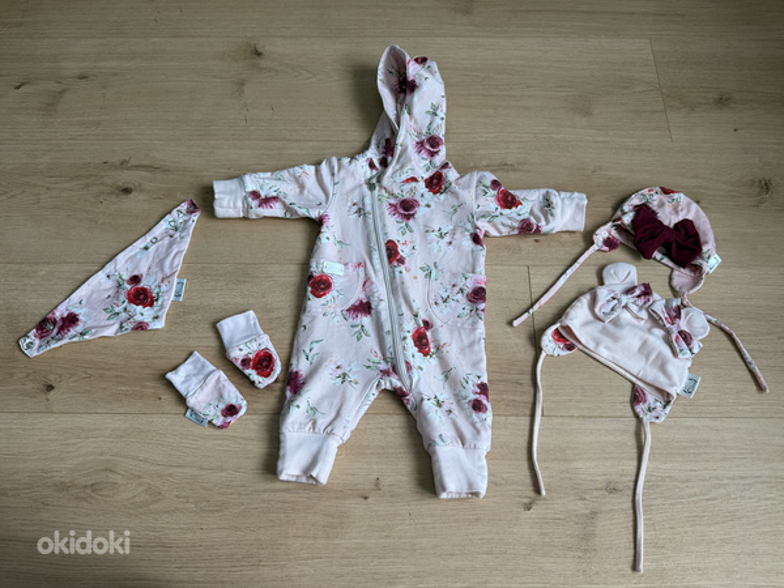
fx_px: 544
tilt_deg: -67.8
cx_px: 392
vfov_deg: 56.8
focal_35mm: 24
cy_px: 294
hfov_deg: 71.6
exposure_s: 1/121
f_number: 1.78
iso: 80
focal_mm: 6.76
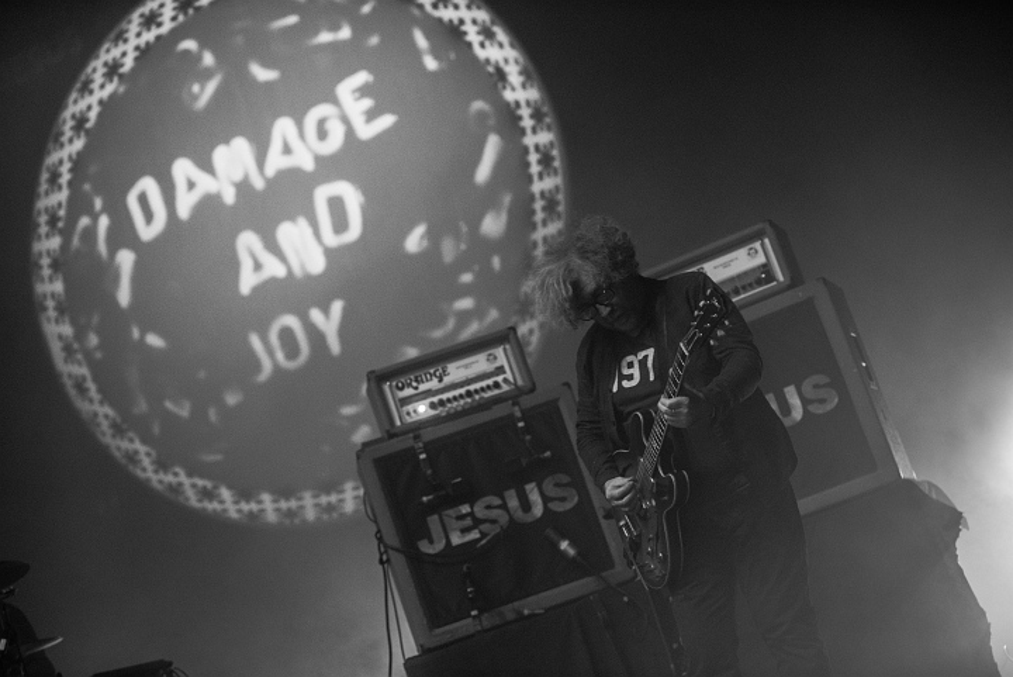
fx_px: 1971
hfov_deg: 28.8
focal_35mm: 70
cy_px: 338
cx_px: 506
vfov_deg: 19.5
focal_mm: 70
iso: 1250
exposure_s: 1/100
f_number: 2.8
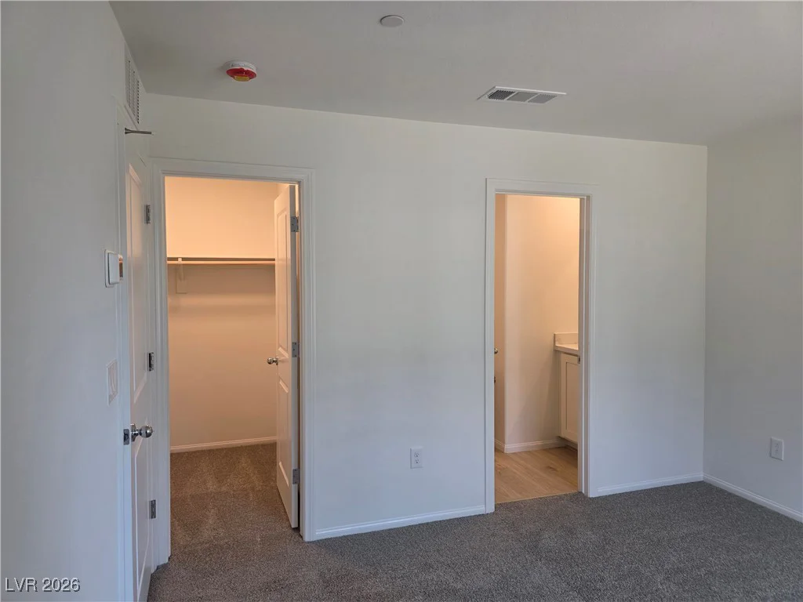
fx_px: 534
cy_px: 301
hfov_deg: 73.9
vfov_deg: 58.9
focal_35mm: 23
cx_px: 402
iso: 125
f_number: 1.7
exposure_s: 1/120
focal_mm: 6.3
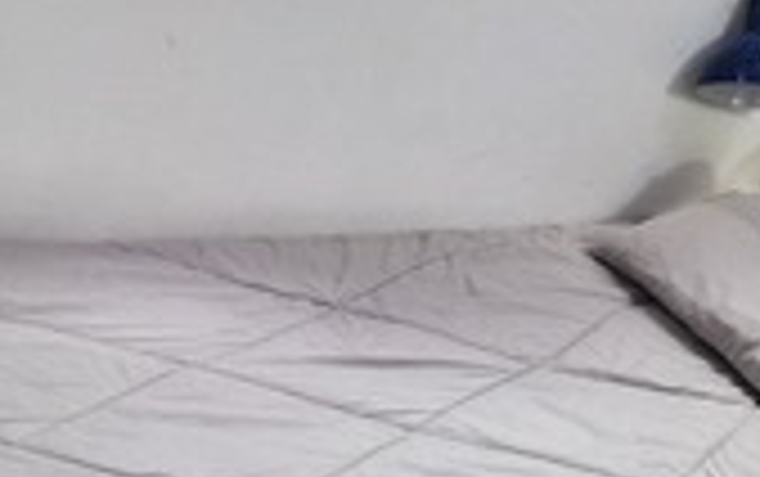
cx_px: 218
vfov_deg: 19.7
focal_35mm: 66
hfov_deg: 30.7
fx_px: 1368
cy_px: 299
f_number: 1.8
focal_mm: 5.4
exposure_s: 1/120
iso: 800
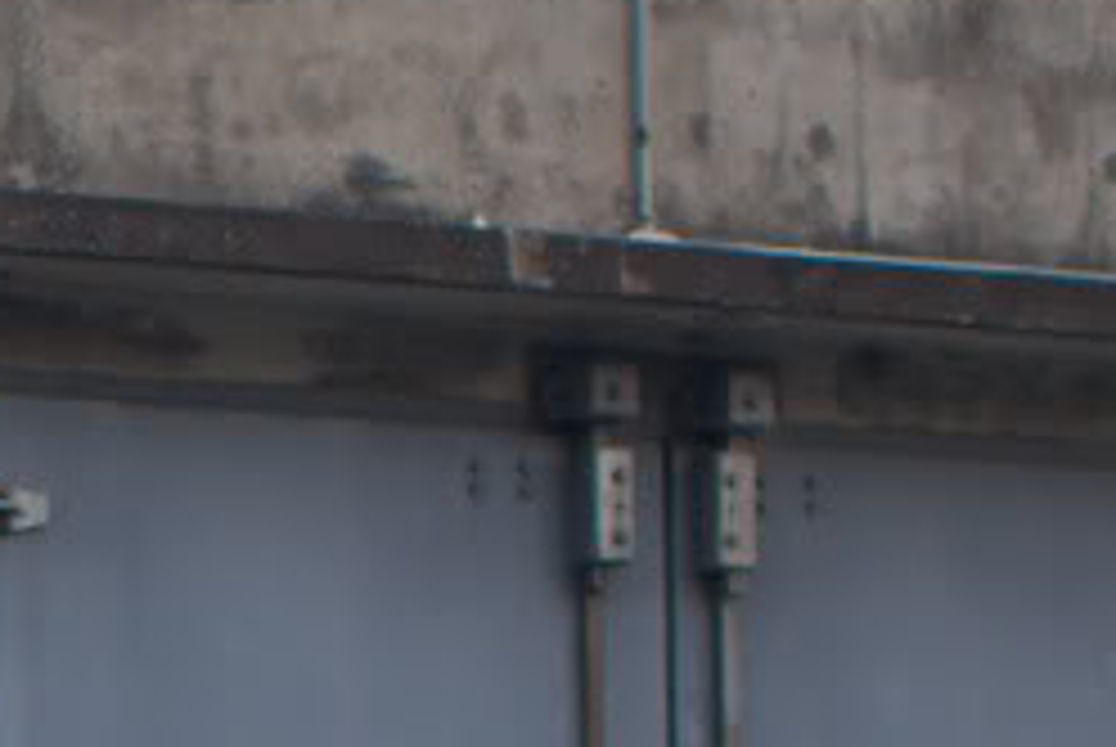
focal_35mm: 339
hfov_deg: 5.9
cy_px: 400
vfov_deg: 4.1
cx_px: -1323
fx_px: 10528
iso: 100
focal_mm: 35
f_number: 1.8
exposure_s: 1/50
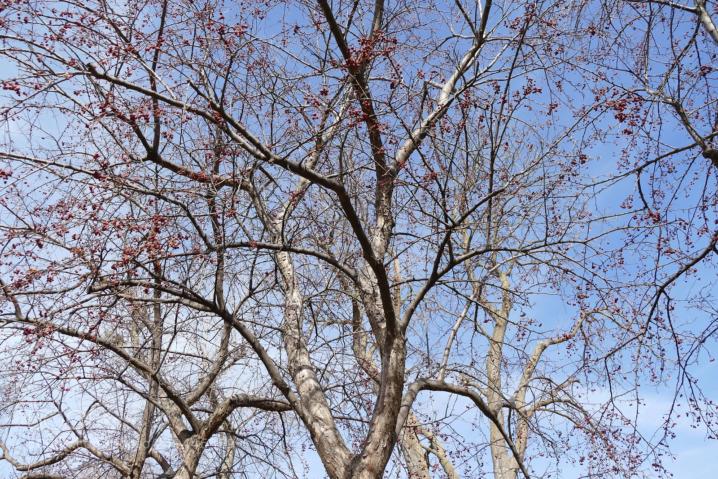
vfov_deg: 40.0
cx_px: 359
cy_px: 240
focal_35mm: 33
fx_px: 658
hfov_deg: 57.2
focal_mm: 11.86
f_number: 3
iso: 125
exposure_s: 1/1300
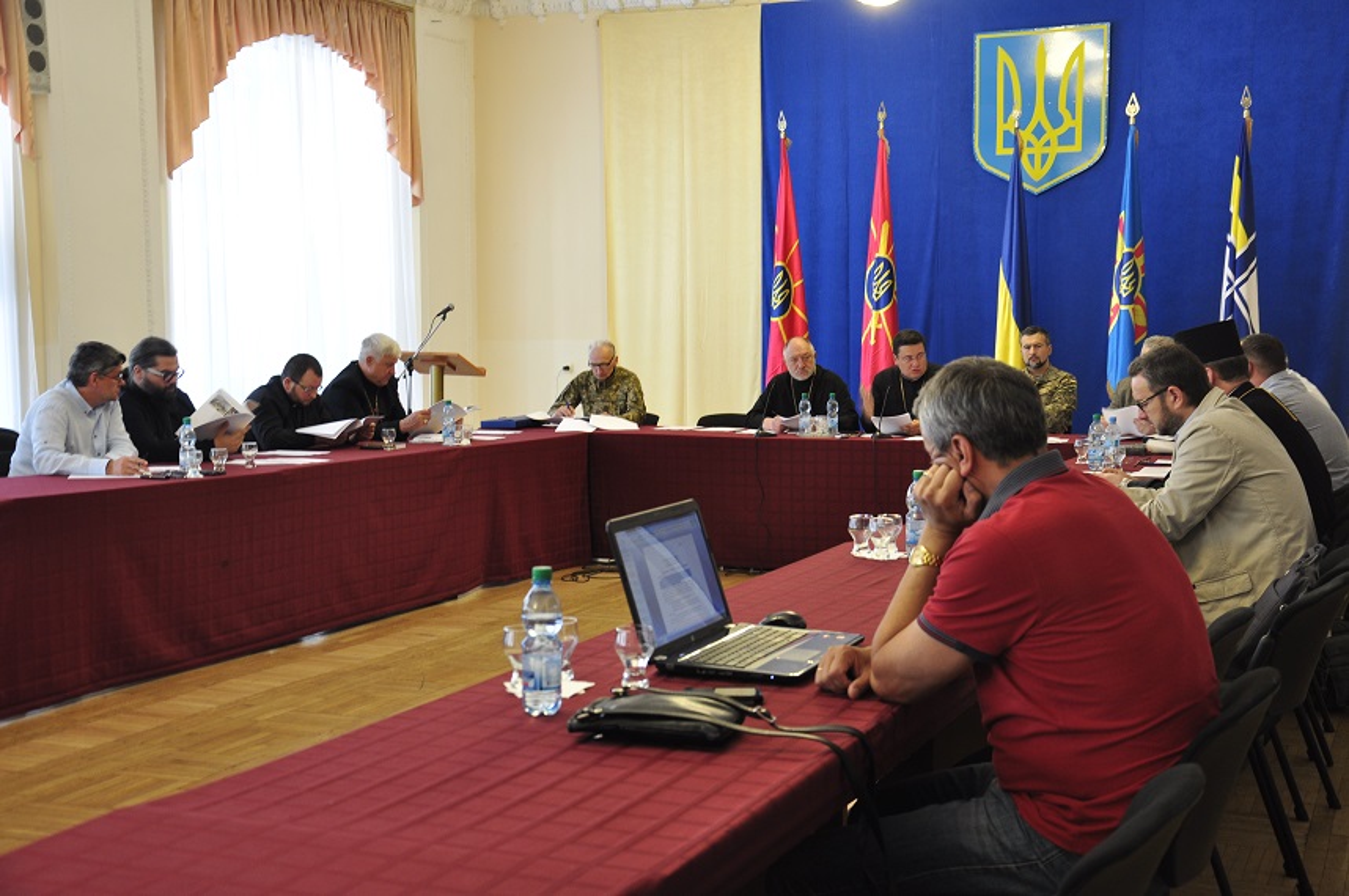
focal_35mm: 48
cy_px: 448
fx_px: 1797
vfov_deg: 28.0
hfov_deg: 41.2
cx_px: 674
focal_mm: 32
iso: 400
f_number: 5.6
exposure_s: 1/6
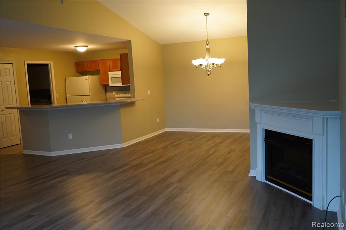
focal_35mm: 32
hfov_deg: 58.7
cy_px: 115
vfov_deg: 41.1
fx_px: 307
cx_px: 173
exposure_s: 1/160
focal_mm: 32
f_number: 4
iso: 2000
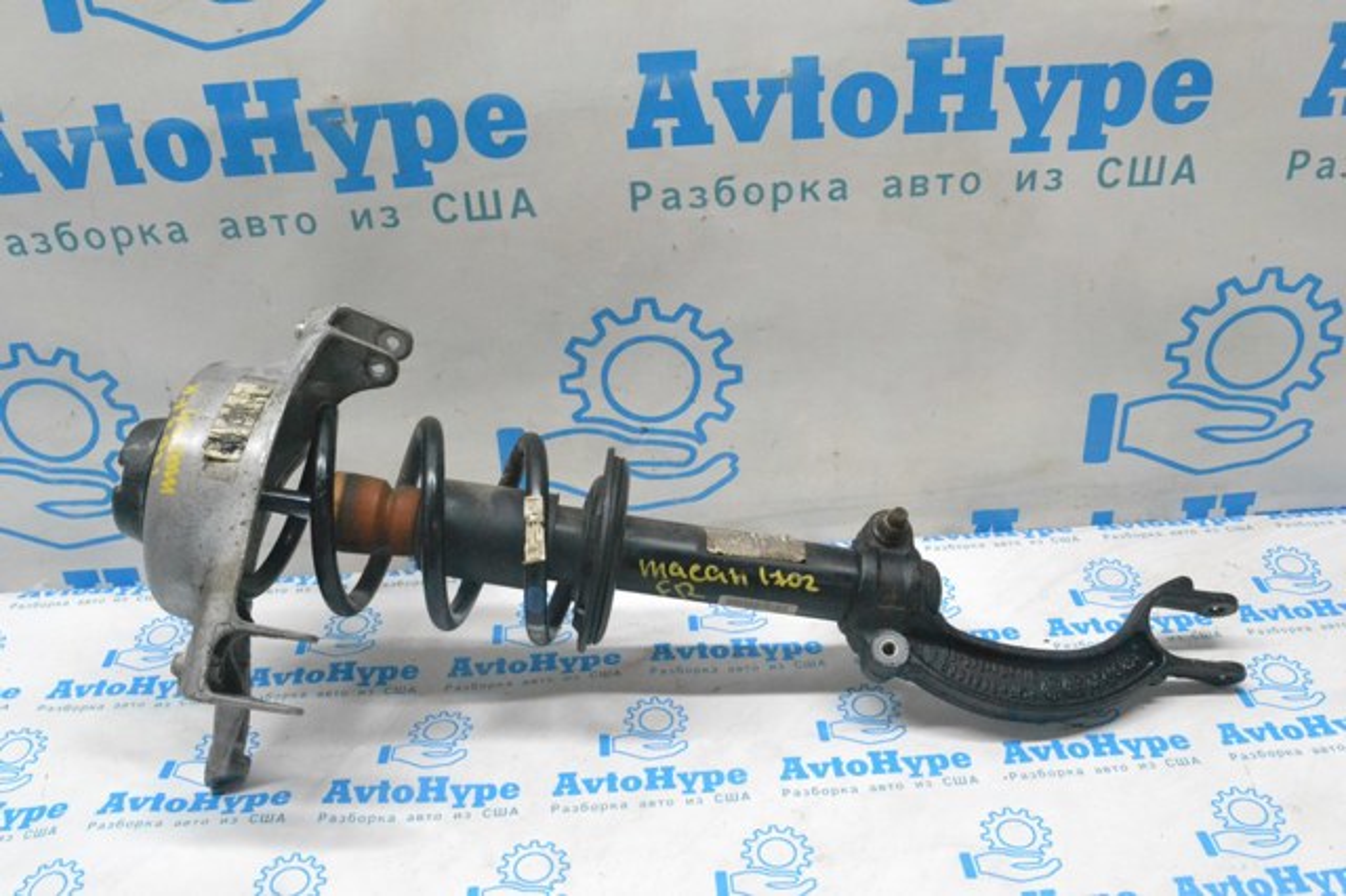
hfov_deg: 57.2
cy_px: 448
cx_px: 673
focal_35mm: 33
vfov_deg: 39.9
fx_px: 1233
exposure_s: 1/160
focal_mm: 22
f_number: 10
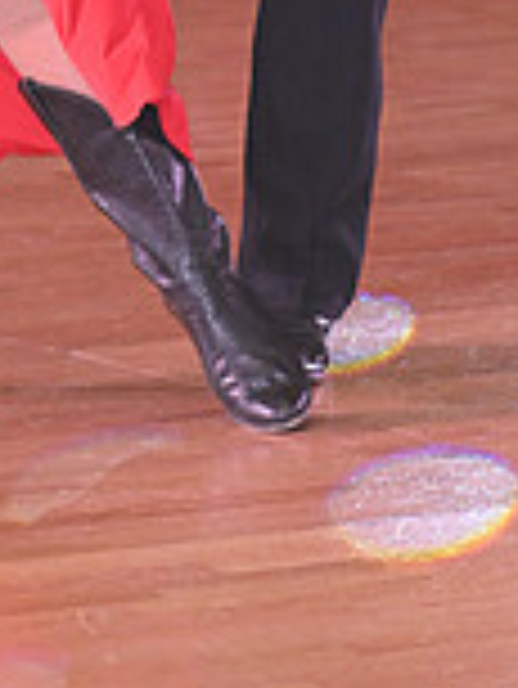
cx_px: 25
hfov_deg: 4.3
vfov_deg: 5.7
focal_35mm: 346
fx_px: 6894
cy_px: -328
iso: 2000
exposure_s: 1/200
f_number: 5.6
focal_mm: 95
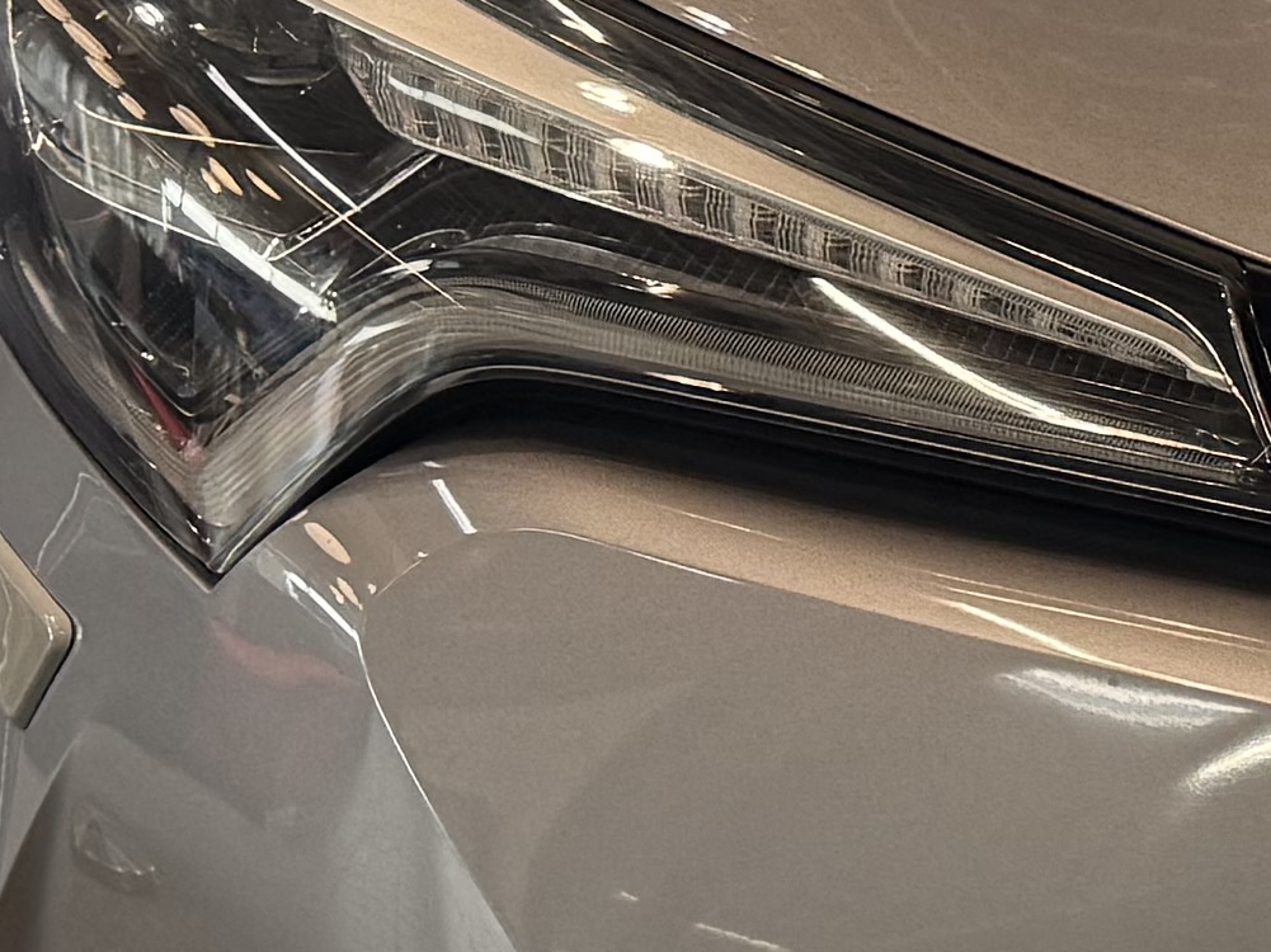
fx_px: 5028
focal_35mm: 137
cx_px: 2541
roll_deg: -0.2
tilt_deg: -19.7
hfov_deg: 12.6
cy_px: 674
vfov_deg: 10.8
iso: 125
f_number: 1.78
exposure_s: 1/240
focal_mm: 6.76
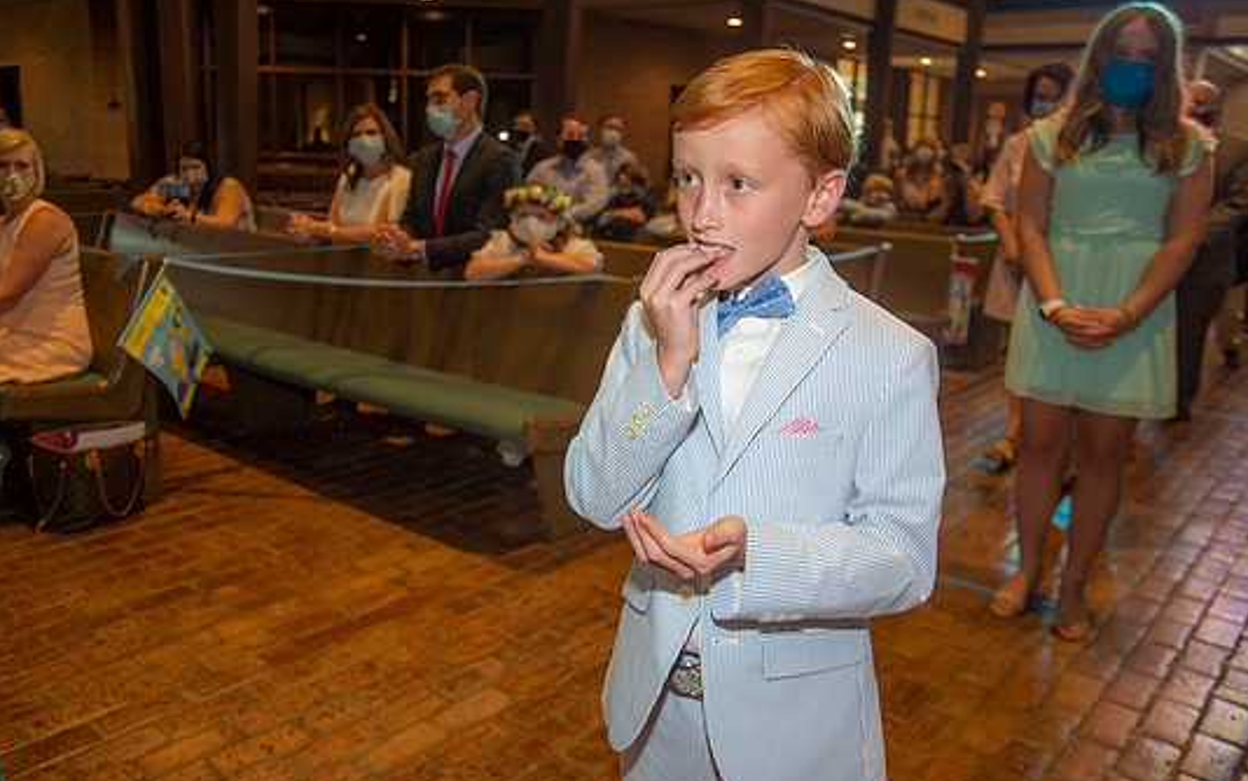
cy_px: 367
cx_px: 598
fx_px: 1055
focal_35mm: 31
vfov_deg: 40.6
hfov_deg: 61.2
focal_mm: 28
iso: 1600
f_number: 5
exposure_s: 1/200
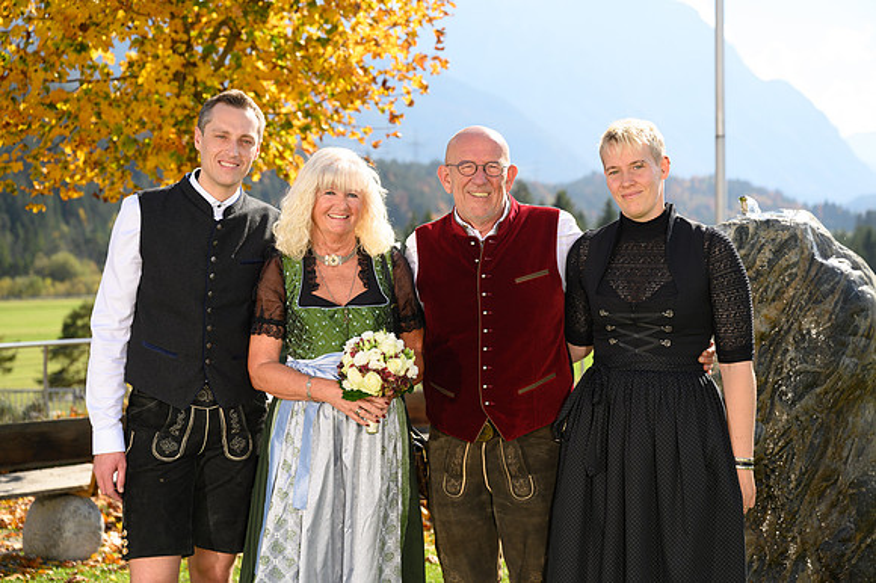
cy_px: 292
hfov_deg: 34.5
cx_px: 438
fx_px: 1410
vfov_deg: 23.4
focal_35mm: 58
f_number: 4
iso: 100
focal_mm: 58
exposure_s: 1/500
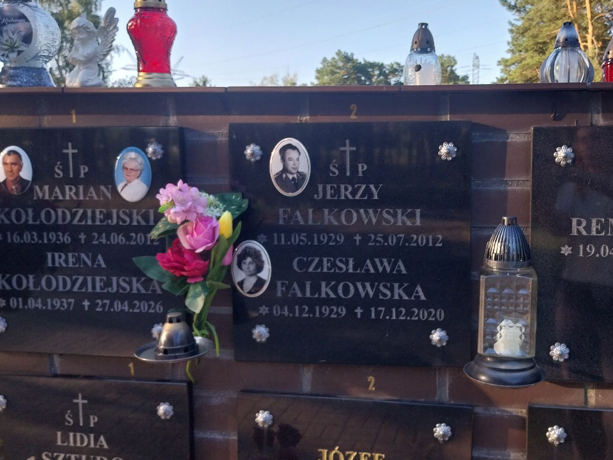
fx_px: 691
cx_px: 402
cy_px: 210
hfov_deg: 47.2
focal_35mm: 39
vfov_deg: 36.8
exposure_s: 1/165
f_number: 1.8
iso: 25
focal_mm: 4
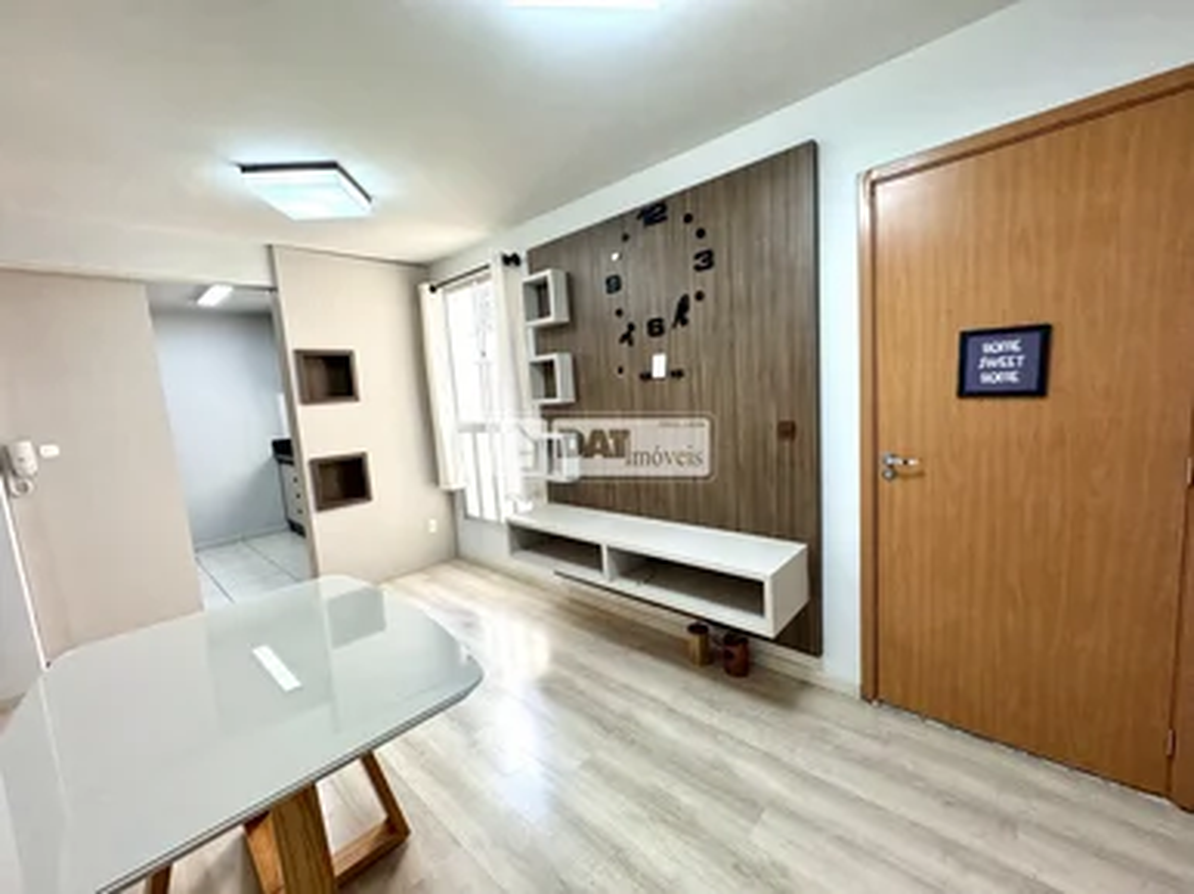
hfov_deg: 102.1
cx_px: 597
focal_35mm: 14
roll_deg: +4.4
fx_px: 483
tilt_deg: -7.3
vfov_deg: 85.6
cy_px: 447
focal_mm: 2.22
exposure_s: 1/120
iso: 320
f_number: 2.2
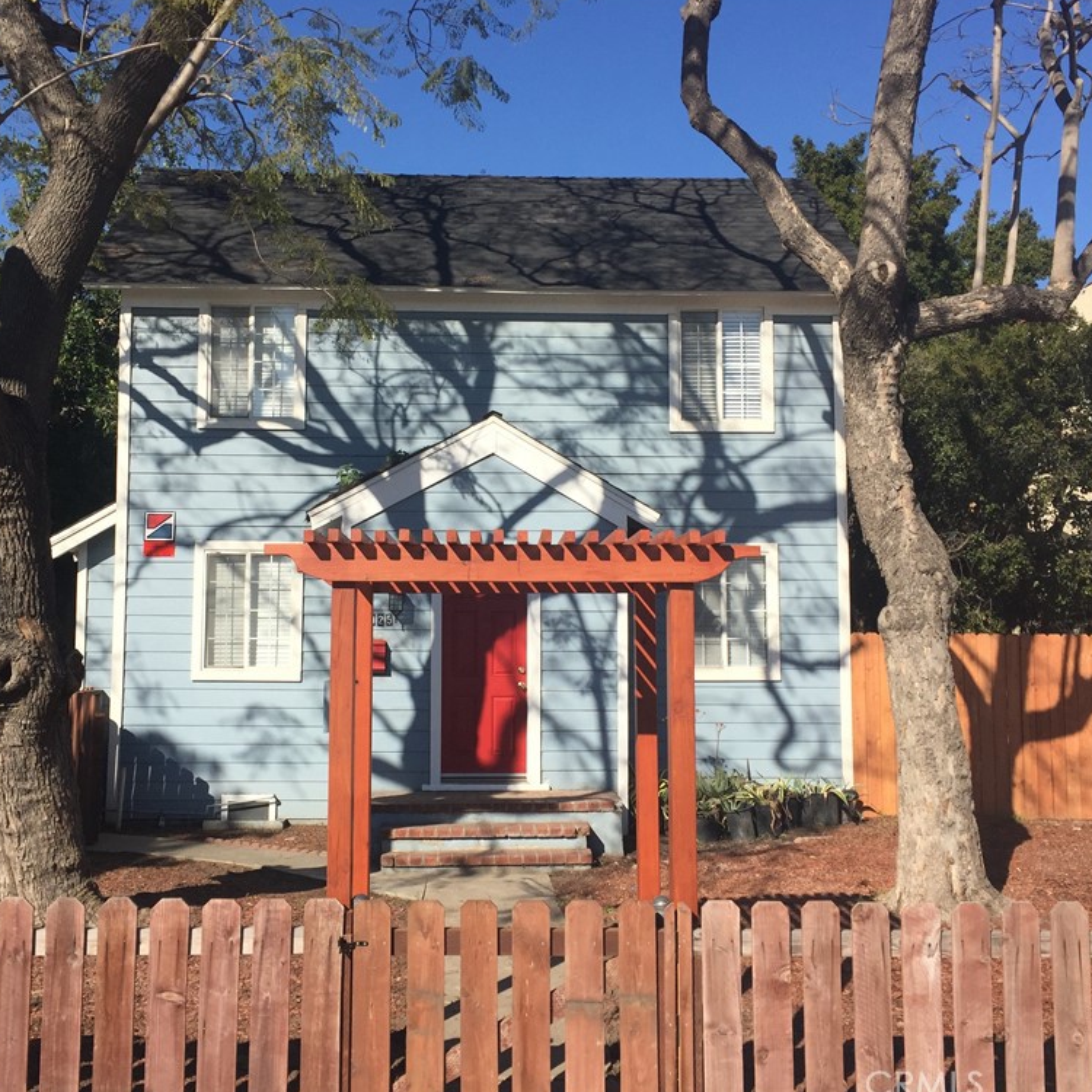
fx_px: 1249
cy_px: 546
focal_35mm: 35
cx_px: 491
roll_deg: -1.0
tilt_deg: +4.3
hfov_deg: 47.2
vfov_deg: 47.2
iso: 32
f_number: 2.2
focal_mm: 4.15
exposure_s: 1/2326
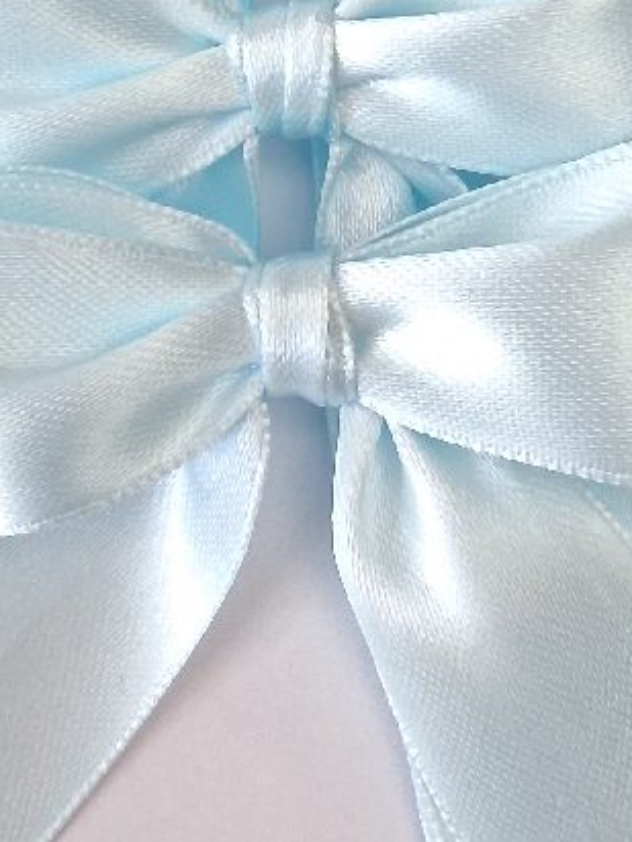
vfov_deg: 19.2
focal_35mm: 101
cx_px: 243
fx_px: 2459
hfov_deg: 14.6
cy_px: 125
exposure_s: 1/100
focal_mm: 3.98
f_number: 1.8
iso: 320
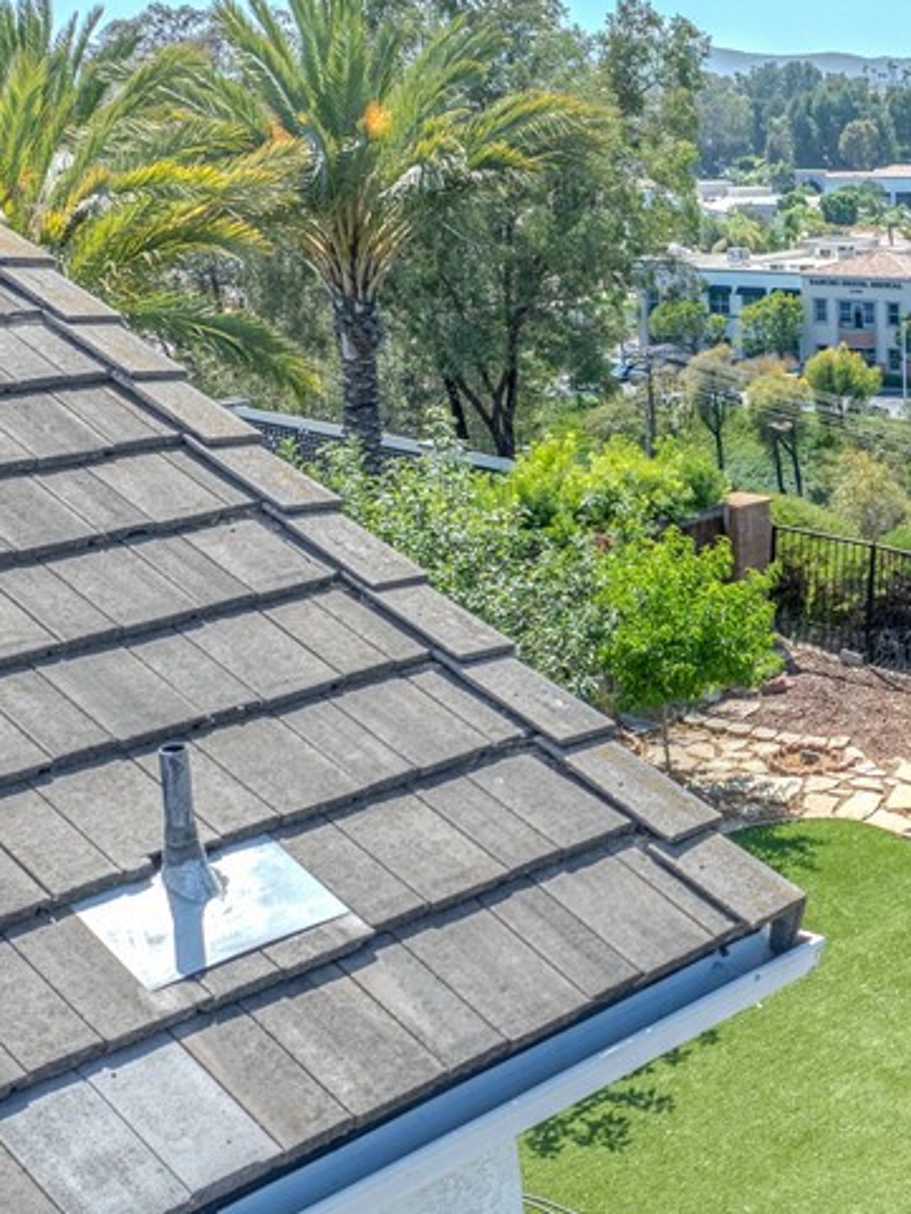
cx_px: 1083
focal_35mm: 51
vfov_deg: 37.5
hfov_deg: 25.7
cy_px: 591
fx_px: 1789
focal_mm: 12.29
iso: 150
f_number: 2.8
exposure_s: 1/4000
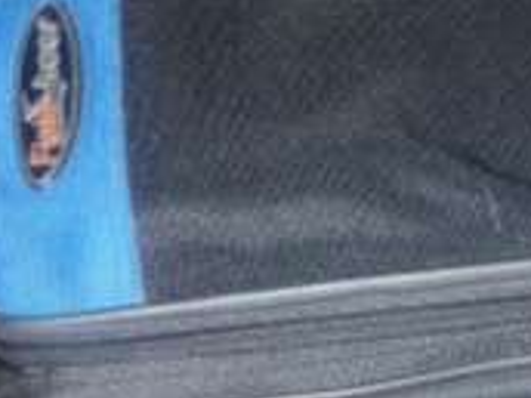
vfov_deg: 13.2
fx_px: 1718
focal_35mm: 112
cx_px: 377
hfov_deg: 17.5
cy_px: 262
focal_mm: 7
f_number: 3.4
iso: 125
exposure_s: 1/40
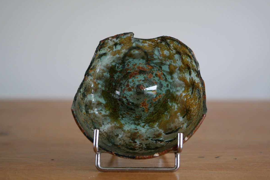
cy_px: 94
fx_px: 472
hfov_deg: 31.9
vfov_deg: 21.6
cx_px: 134
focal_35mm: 63
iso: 800
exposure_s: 1/60
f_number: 2.8
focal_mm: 30
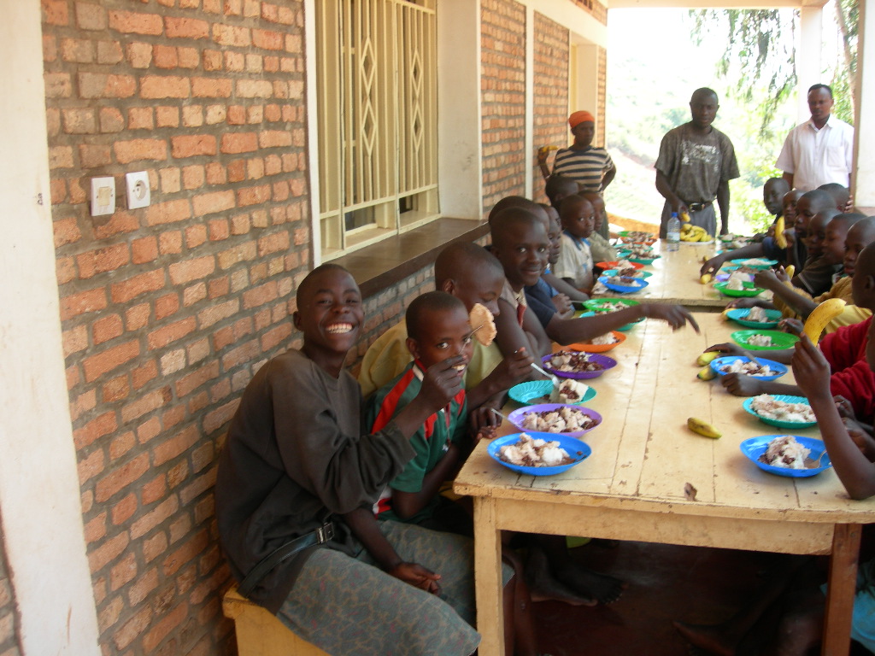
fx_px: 961
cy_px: 328
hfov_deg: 49.0
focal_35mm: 38
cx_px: 438
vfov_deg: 37.7
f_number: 2.8
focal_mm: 7.8
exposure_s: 1/57
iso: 50
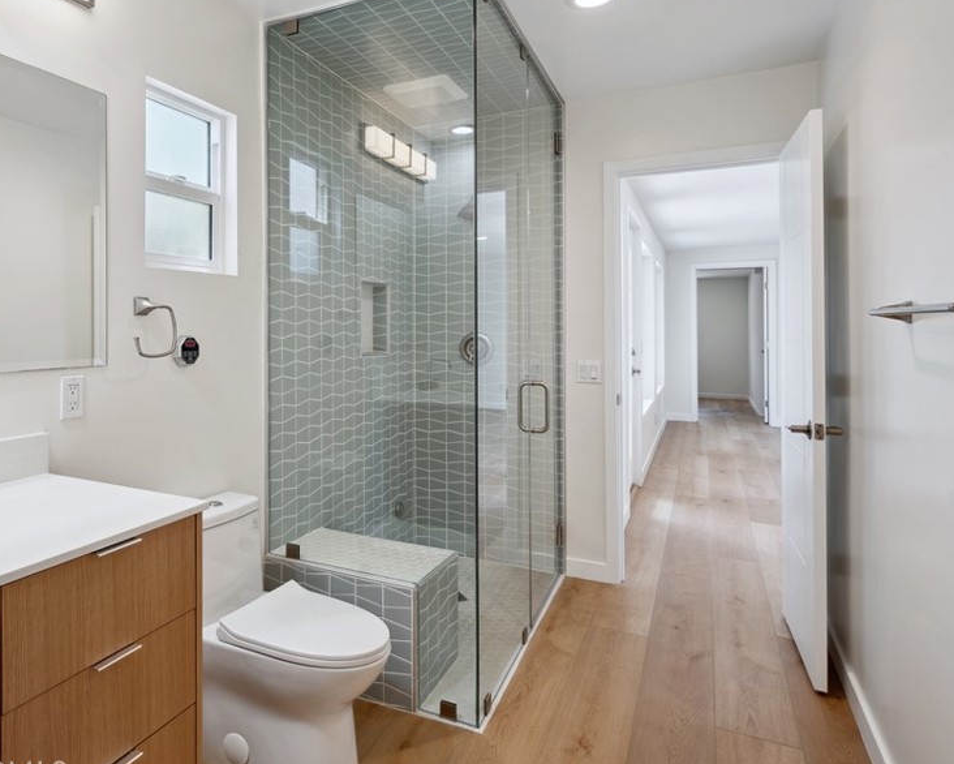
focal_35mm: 22
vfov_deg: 63.2
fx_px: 619
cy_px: 346
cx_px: 321
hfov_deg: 73.0
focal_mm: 16.7
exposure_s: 1/20
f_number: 8
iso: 160
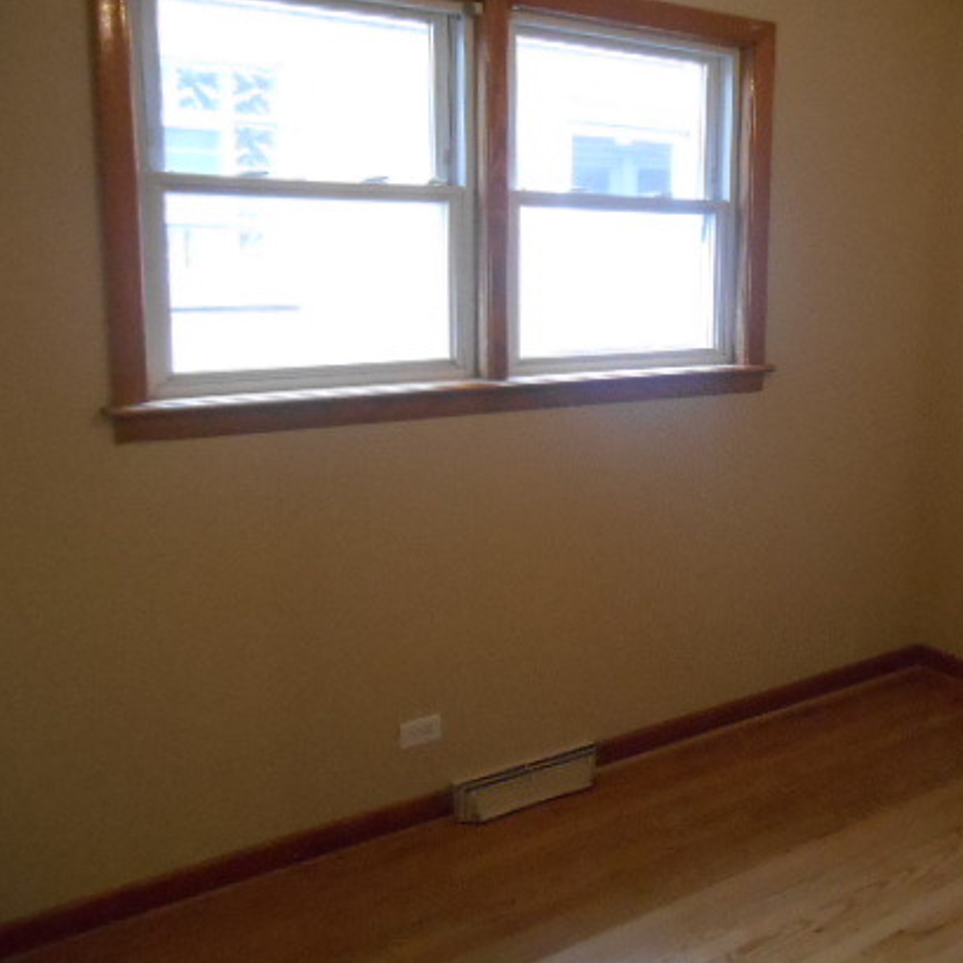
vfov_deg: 46.0
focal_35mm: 36
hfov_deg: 44.4
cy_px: 438
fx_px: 1133
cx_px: 730
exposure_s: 1/60
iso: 800
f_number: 3.4
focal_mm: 4.7
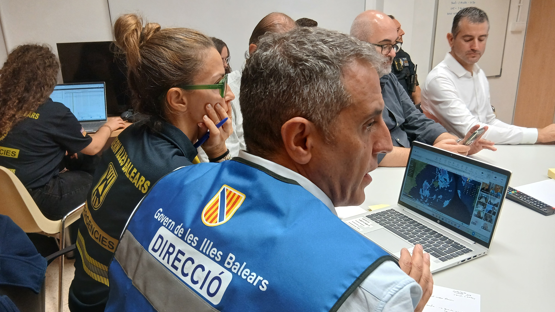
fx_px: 427
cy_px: 173
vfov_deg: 40.1
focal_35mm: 29
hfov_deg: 66.1
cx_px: 284
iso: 200
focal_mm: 3.98
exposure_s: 1/33.3
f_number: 1.8
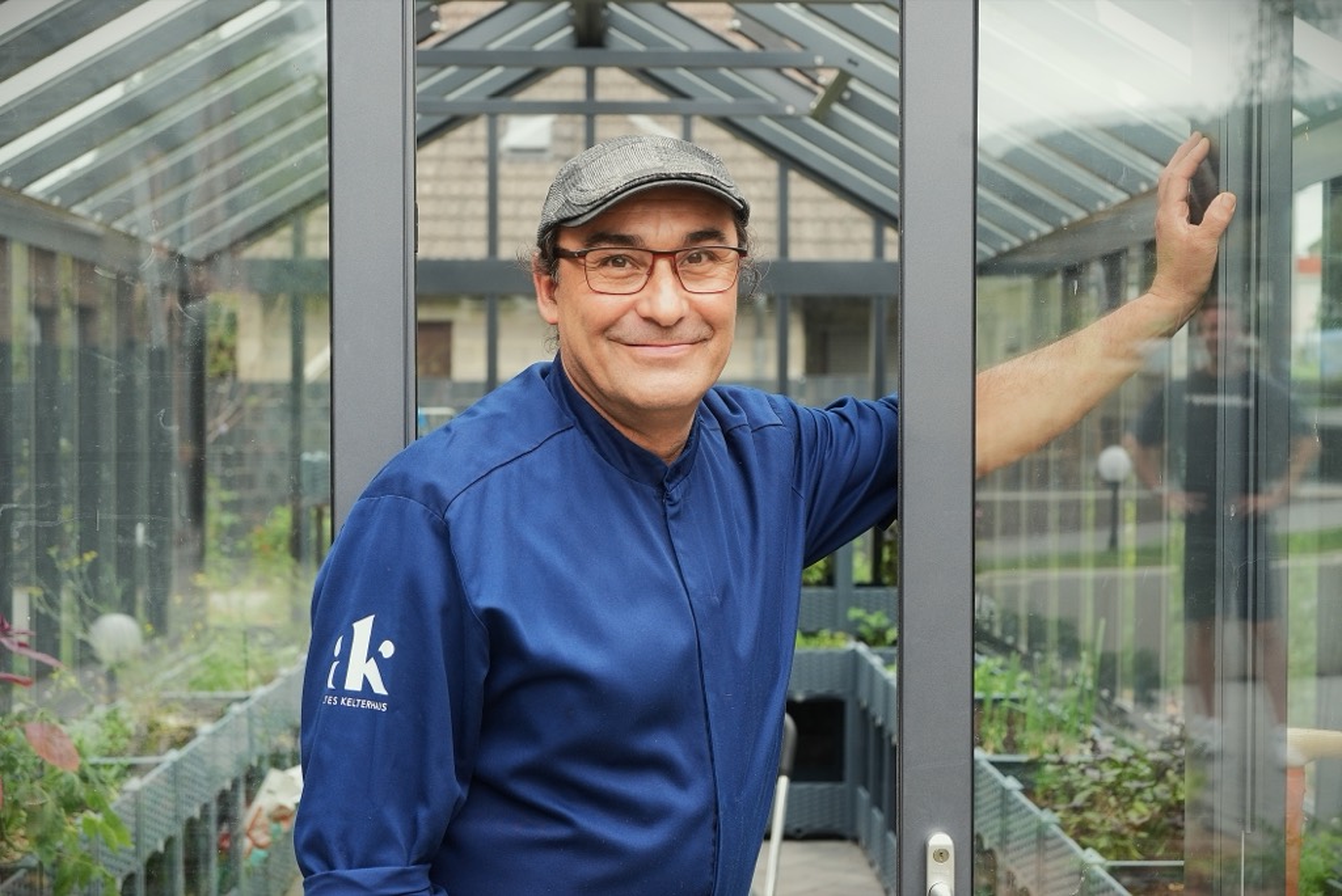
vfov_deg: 23.0
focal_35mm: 59
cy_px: 448
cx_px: 671
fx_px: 2201
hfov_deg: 33.9
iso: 500
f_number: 5.6
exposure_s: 1/160
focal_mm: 59
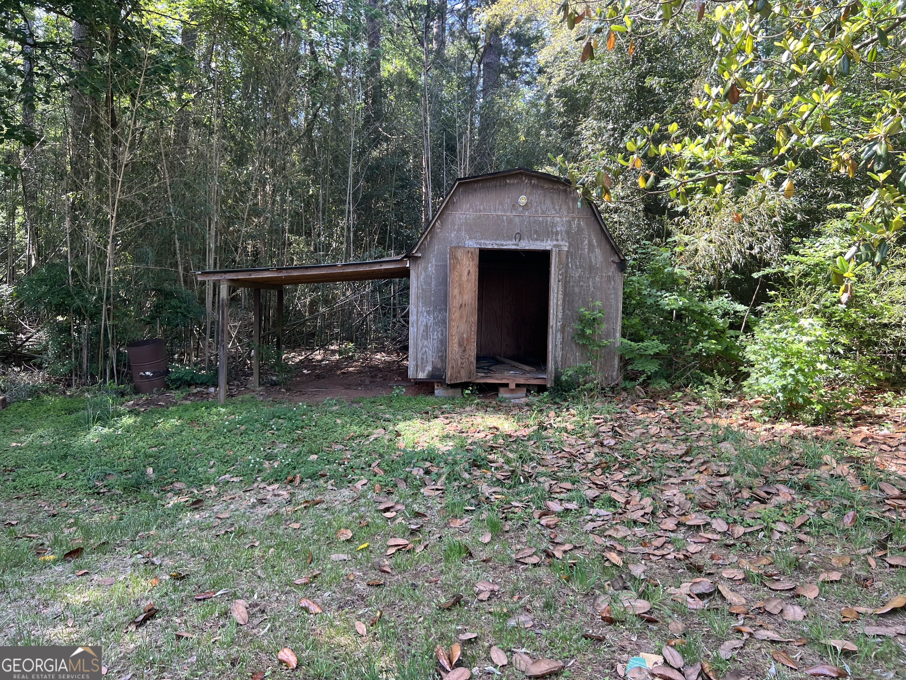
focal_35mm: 26
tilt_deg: +0.7
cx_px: 453
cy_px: 340
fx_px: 680
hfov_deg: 67.3
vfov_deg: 53.1
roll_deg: -3.1
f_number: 1.5
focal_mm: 5.7
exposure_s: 1/149
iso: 32
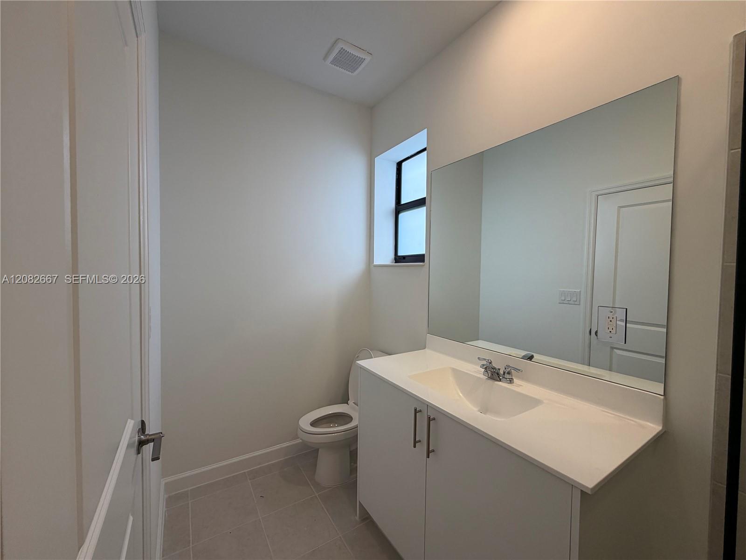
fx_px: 302
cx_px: 373
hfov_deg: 102.1
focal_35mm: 14
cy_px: 280
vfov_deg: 85.7
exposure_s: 1/120
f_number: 2.2
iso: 100
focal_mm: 2.22
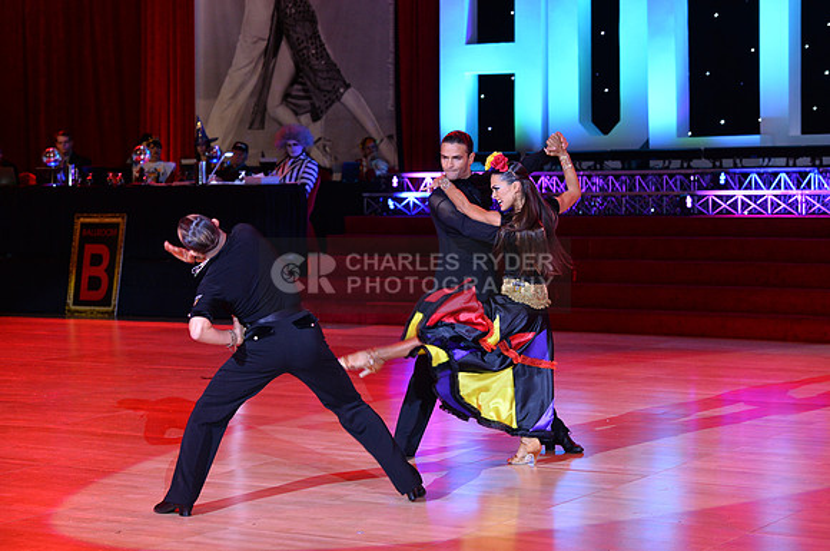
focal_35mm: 90
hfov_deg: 22.7
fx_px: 2072
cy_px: 276
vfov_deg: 15.1
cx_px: 415
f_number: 4.5
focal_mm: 90
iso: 2000
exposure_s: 1/250
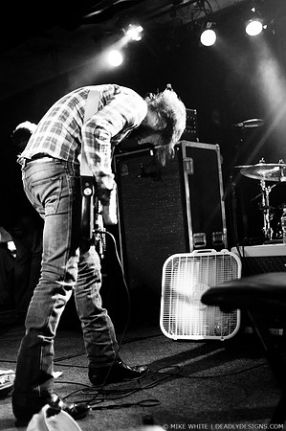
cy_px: 216
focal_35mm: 45
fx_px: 537
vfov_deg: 43.6
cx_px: 143
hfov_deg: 29.8
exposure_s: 1/60
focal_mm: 30
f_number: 1.4
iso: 1000
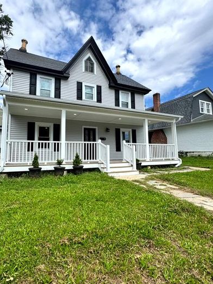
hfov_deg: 70.7
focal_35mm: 18
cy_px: 139
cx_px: 83
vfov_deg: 87.8
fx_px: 148
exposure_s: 1/1567
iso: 50
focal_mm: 2.22
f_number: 2.2
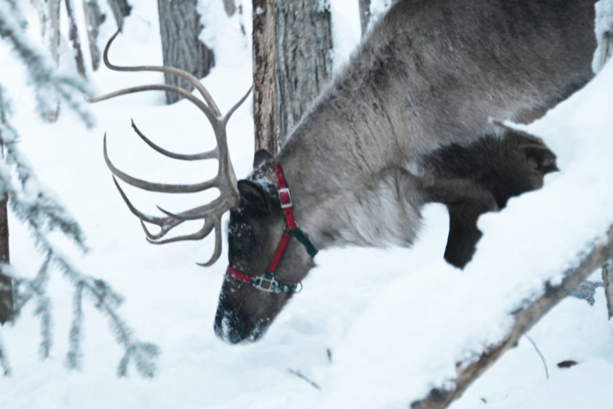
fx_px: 2588
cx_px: 273
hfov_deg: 13.5
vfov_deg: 9.0
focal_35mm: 152
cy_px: 182
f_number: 5.6
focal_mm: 135
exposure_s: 1/160
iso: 2500
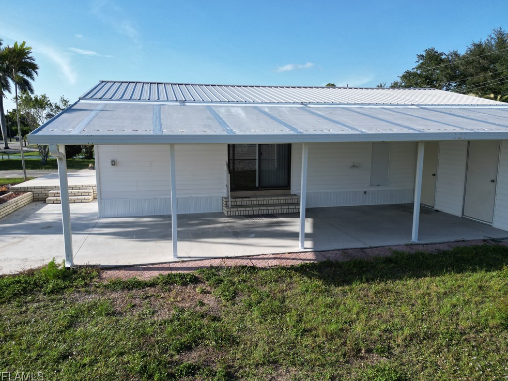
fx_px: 367
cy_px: 190
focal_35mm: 25
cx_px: 245
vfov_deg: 54.9
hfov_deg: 69.4
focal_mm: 6.72
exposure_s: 1/2500
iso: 120
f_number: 1.7
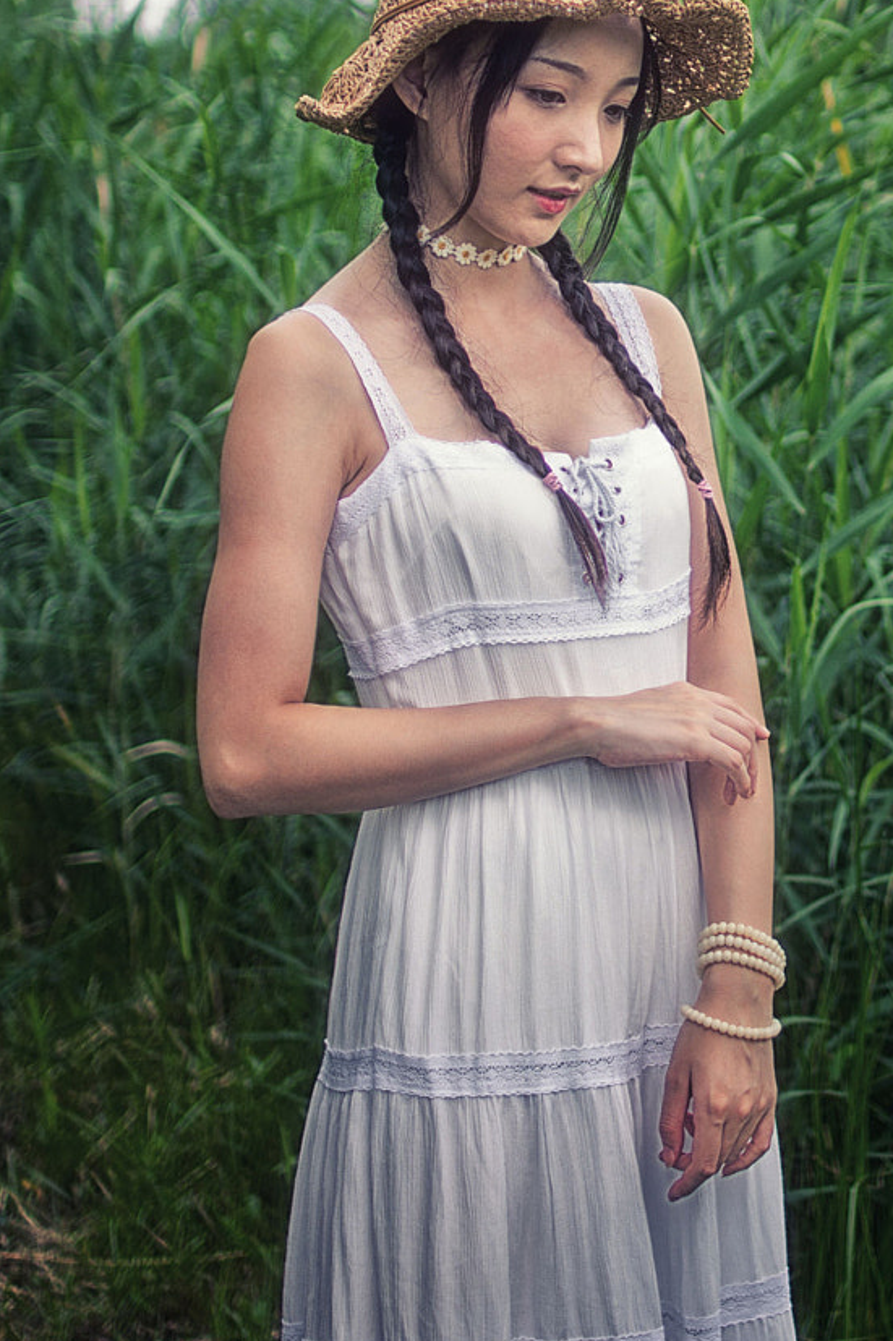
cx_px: 720
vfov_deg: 23.2
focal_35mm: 87
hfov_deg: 15.6
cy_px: 338
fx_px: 3241
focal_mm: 30
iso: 100
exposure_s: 1/800
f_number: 1.6
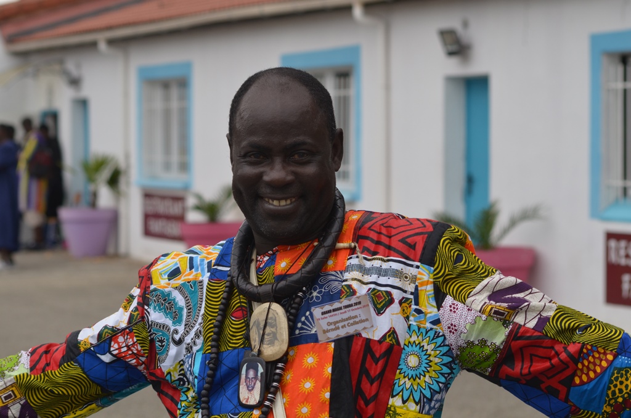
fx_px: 1836
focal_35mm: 105
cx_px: 316
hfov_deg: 19.5
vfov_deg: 13.0
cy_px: 209
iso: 360
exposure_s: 1/500
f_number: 5.6
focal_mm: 70
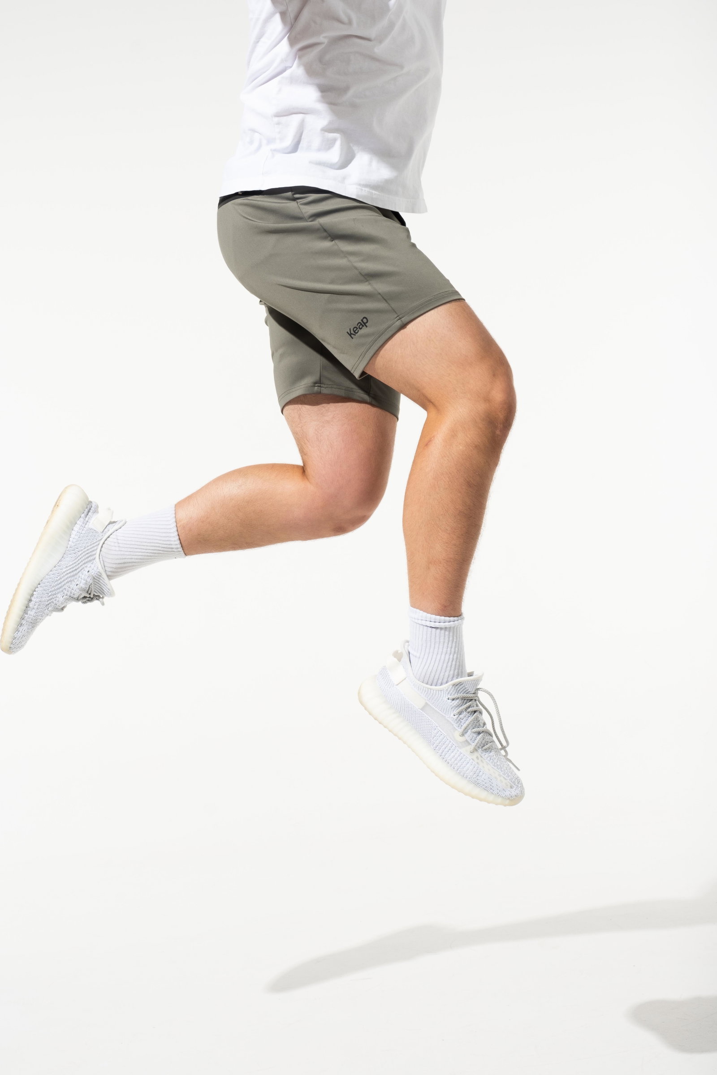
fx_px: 1583
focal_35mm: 53
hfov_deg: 25.5
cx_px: 358
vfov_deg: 37.5
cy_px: 538
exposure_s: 1/250
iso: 200
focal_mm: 35.3
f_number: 13
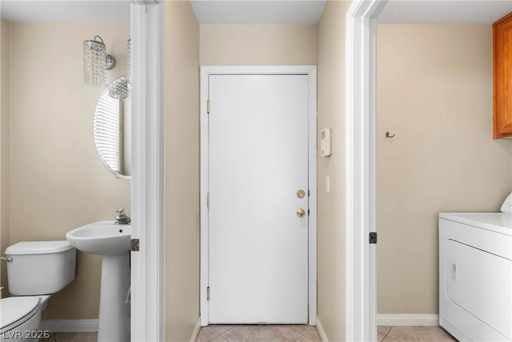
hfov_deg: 93.3
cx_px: 256
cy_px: 171
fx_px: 242
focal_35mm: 17
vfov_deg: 70.5
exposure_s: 1.3
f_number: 8
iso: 400
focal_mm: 17
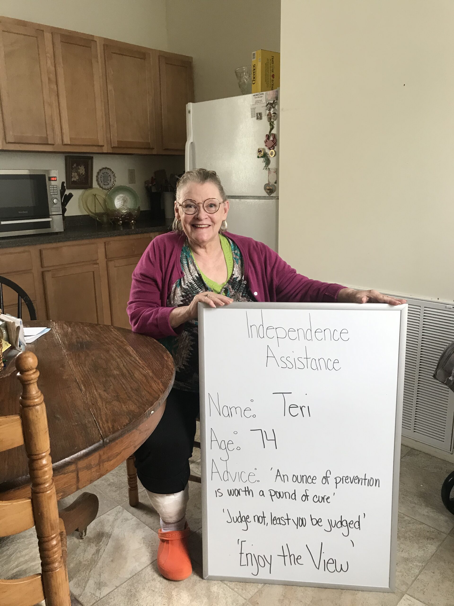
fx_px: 490
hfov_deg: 49.7
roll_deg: +2.2
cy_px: 303
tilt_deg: -13.4
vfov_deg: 63.4
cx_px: 227
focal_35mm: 28
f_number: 1.8
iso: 25
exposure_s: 1/30
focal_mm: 3.99
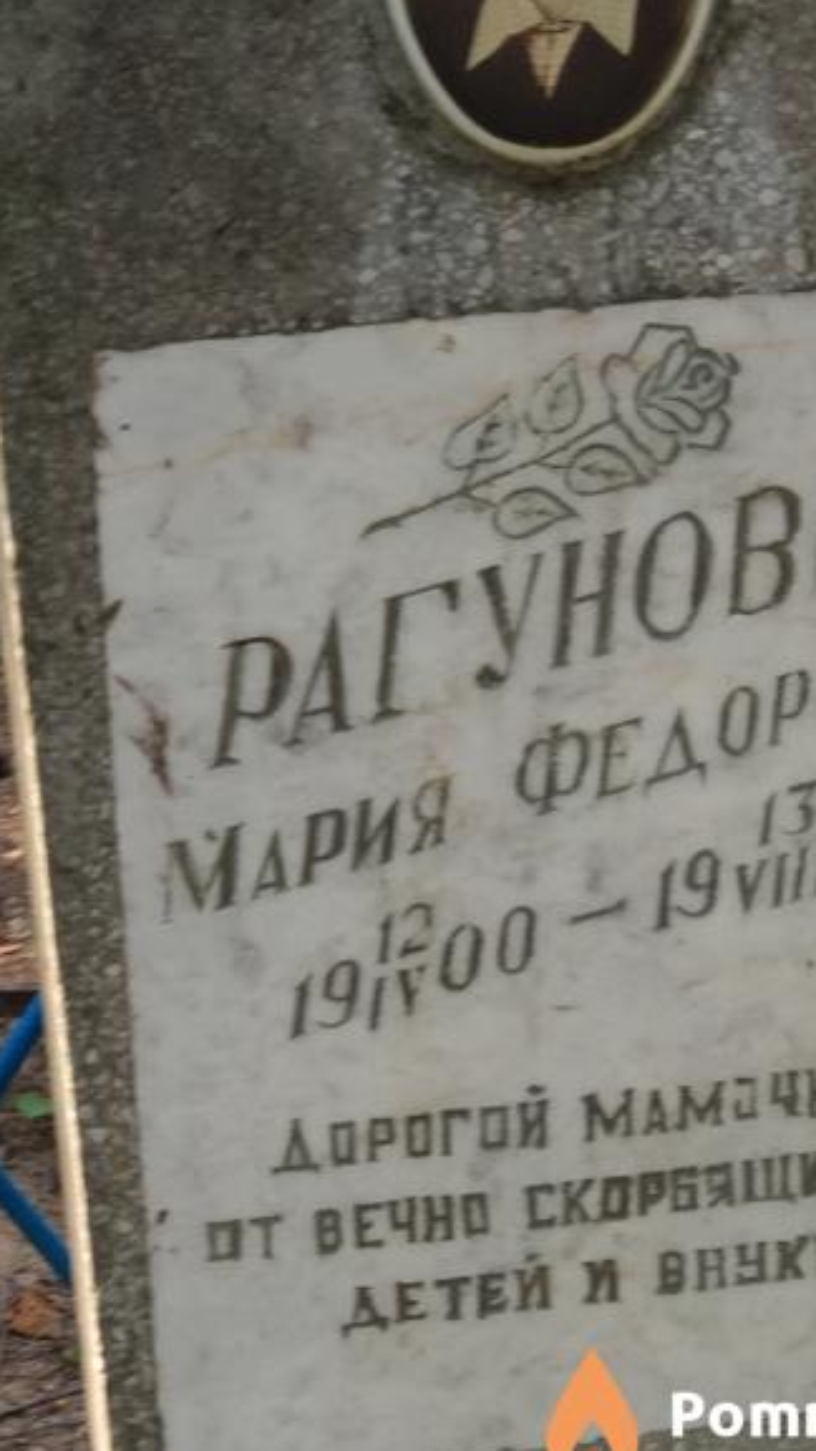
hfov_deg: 20.3
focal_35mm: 59
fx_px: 2269
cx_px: 559
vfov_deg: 35.4
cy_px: 746
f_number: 2.6
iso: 160
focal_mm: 5.99
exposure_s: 1/60
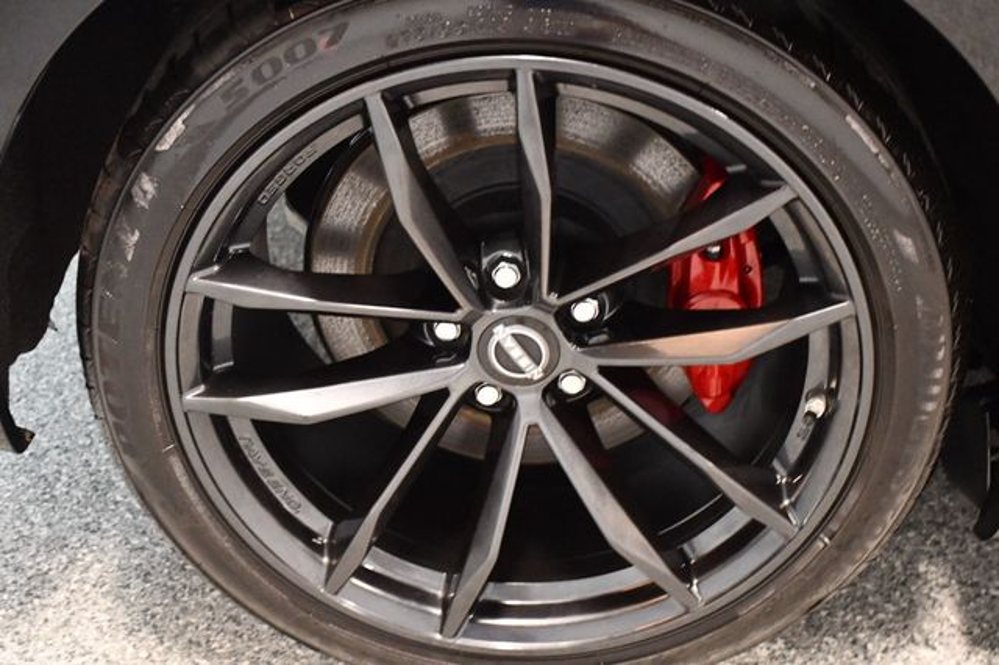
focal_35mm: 60
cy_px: 332
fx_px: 1664
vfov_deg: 22.6
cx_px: 500
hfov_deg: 33.4
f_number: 4.5
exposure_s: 1/60
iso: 8000
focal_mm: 40
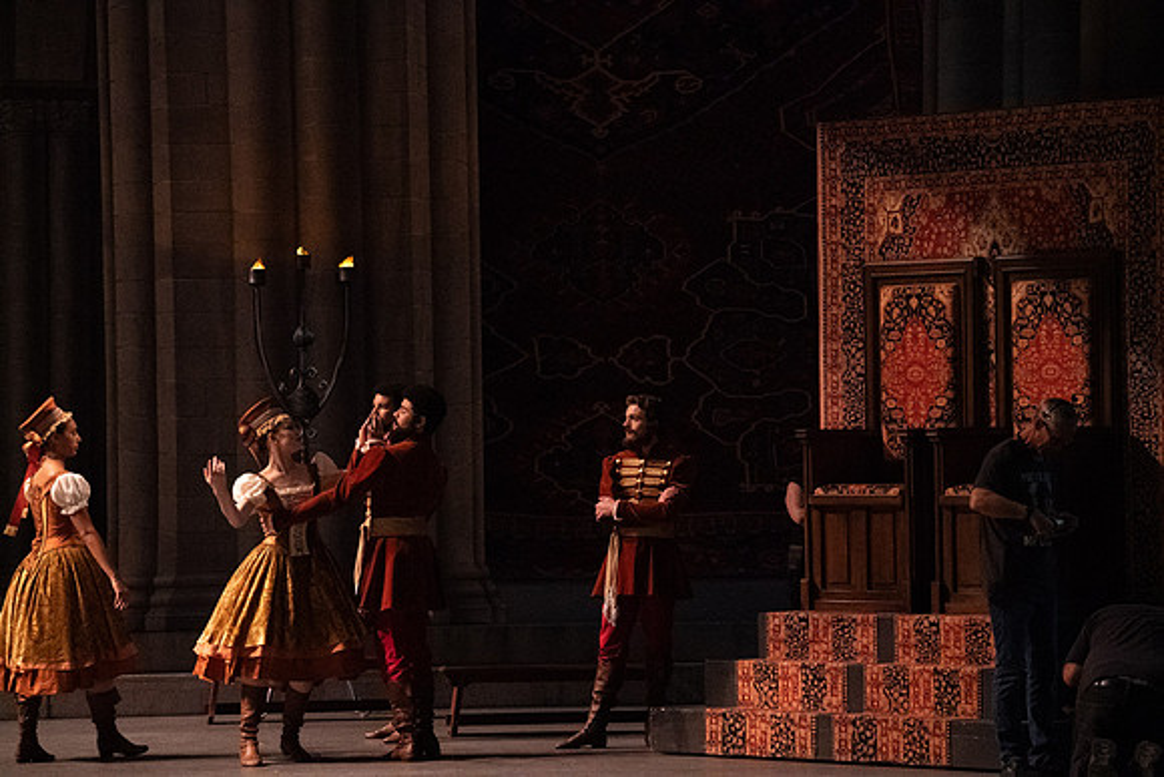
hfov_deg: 12.5
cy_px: 388
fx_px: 5304
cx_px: 582
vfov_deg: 8.4
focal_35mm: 164
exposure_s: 1/320
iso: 25600
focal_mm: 164
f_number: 5
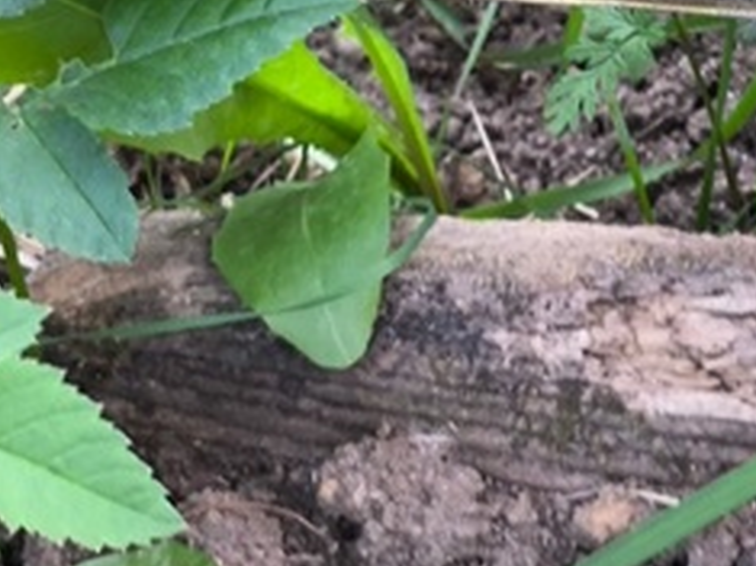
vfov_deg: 8.5
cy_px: -354
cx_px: 870
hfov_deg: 11.4
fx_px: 3711
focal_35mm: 170
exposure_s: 1/100
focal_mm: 4.71
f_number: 1.7
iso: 64
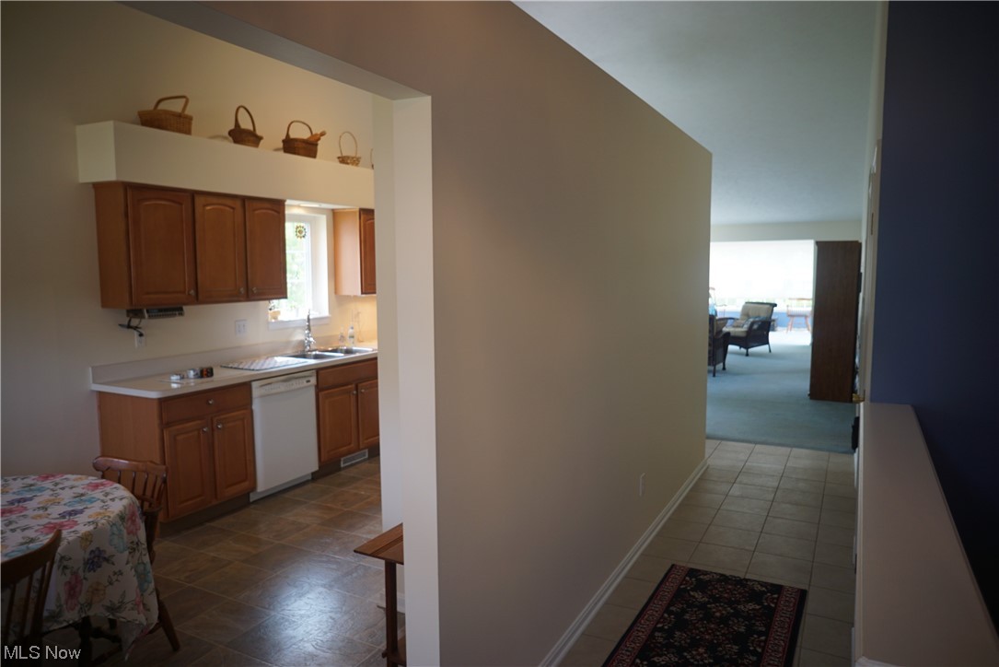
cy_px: 334
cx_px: 500
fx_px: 666
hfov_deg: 73.7
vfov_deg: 53.2
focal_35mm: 24
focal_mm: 16
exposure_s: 1/60
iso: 160
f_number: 2.8
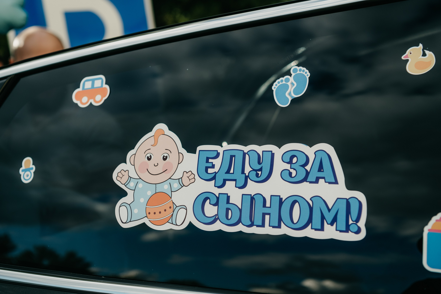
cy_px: 147
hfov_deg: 39.6
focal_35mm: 50
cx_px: 220
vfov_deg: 27.0
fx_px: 612
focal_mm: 50
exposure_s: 1/500
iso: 125
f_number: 4
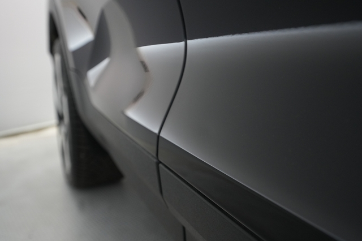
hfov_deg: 65.5
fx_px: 281
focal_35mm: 28
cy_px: 120
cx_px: 181
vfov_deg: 46.4
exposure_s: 1/100
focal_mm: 28
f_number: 5
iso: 2500
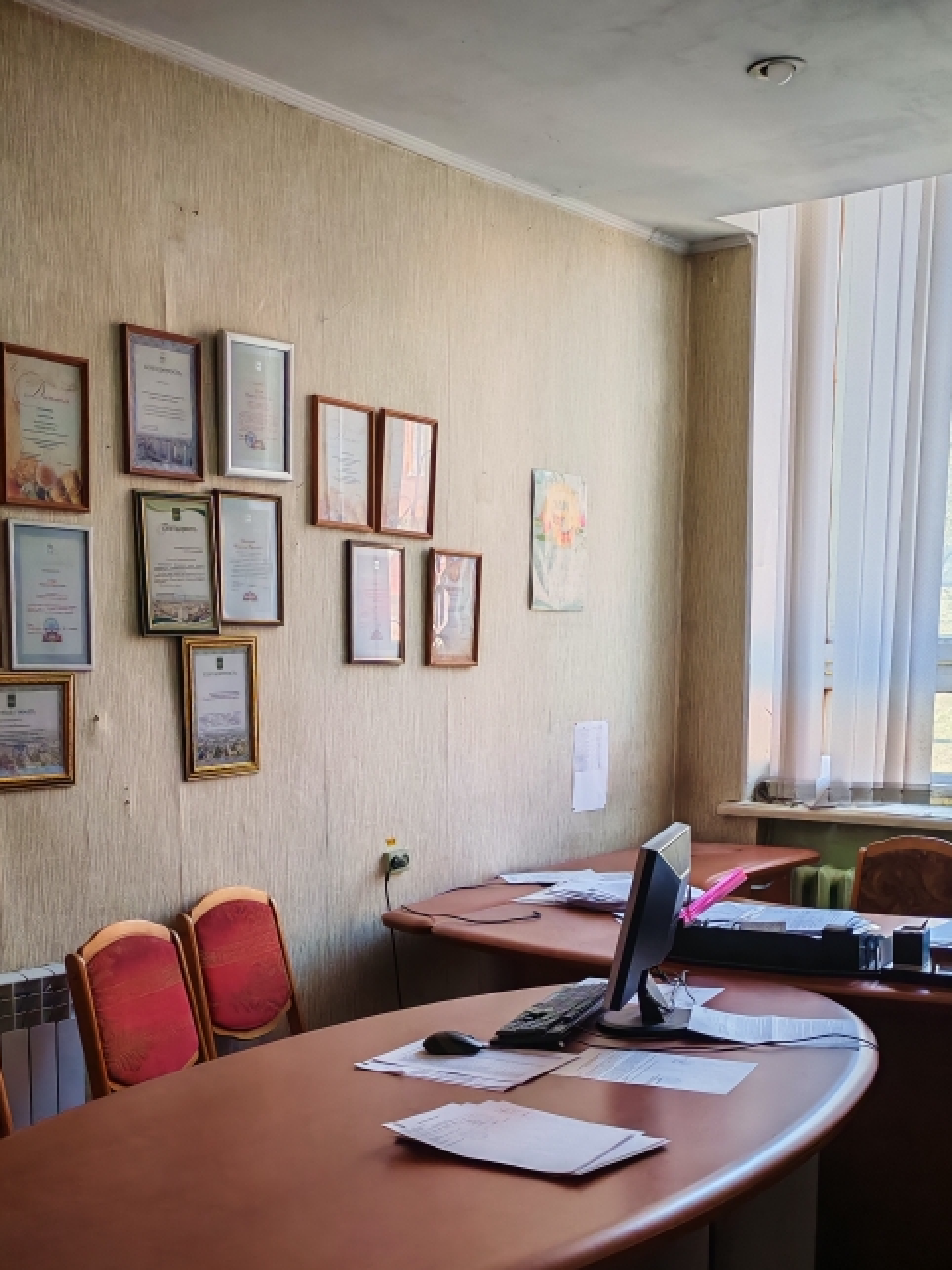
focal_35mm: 43
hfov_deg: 33.6
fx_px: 1577
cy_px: 936
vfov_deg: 42.6
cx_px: 427
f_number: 1.95
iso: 400
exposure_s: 1/100
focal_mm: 5.52
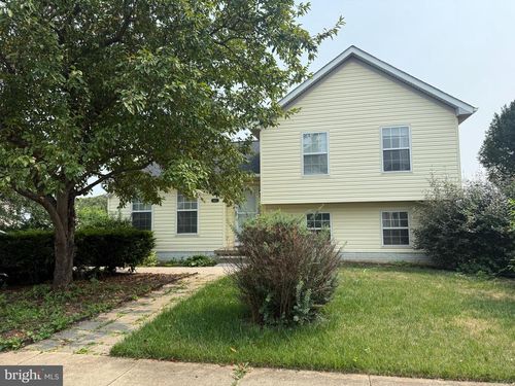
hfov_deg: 71.6
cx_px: 258
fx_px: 357
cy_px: 193
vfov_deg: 56.8
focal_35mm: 24
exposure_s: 1/3425
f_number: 1.78
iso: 100
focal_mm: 6.76
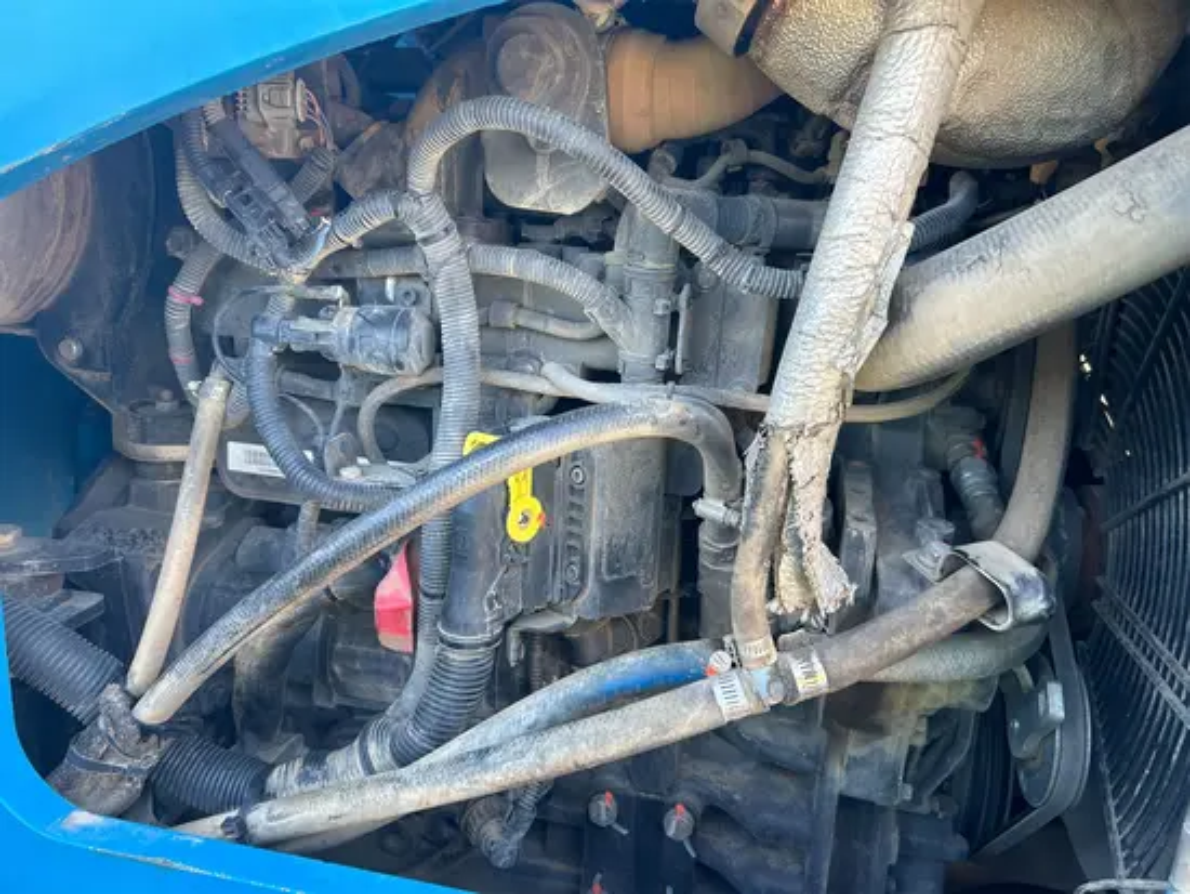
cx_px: 595
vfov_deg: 53.1
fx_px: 894
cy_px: 447
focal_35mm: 26
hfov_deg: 67.3
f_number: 1.5
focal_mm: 5.7
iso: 50
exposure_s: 1/121
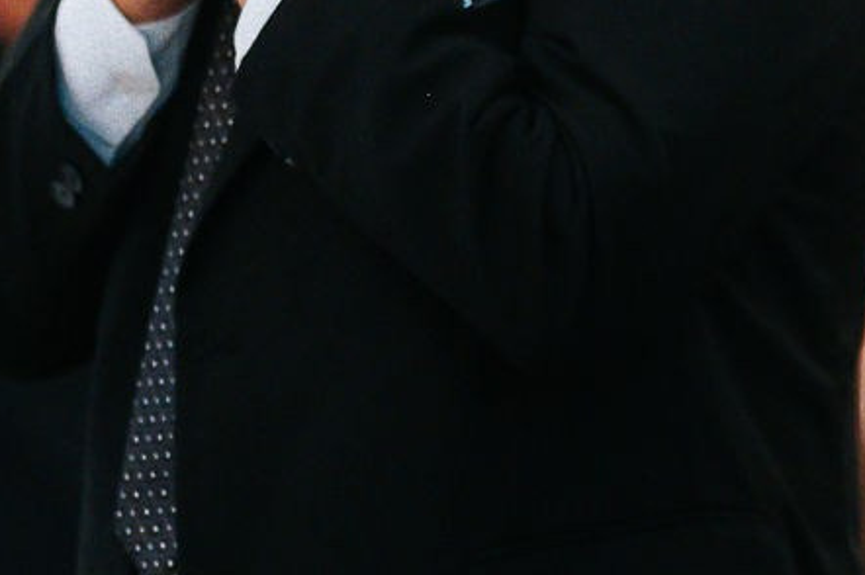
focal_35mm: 626
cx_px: 1096
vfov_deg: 2.2
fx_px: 15030
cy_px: 129
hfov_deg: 3.3
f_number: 1.8
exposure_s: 1/320
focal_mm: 135
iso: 2500
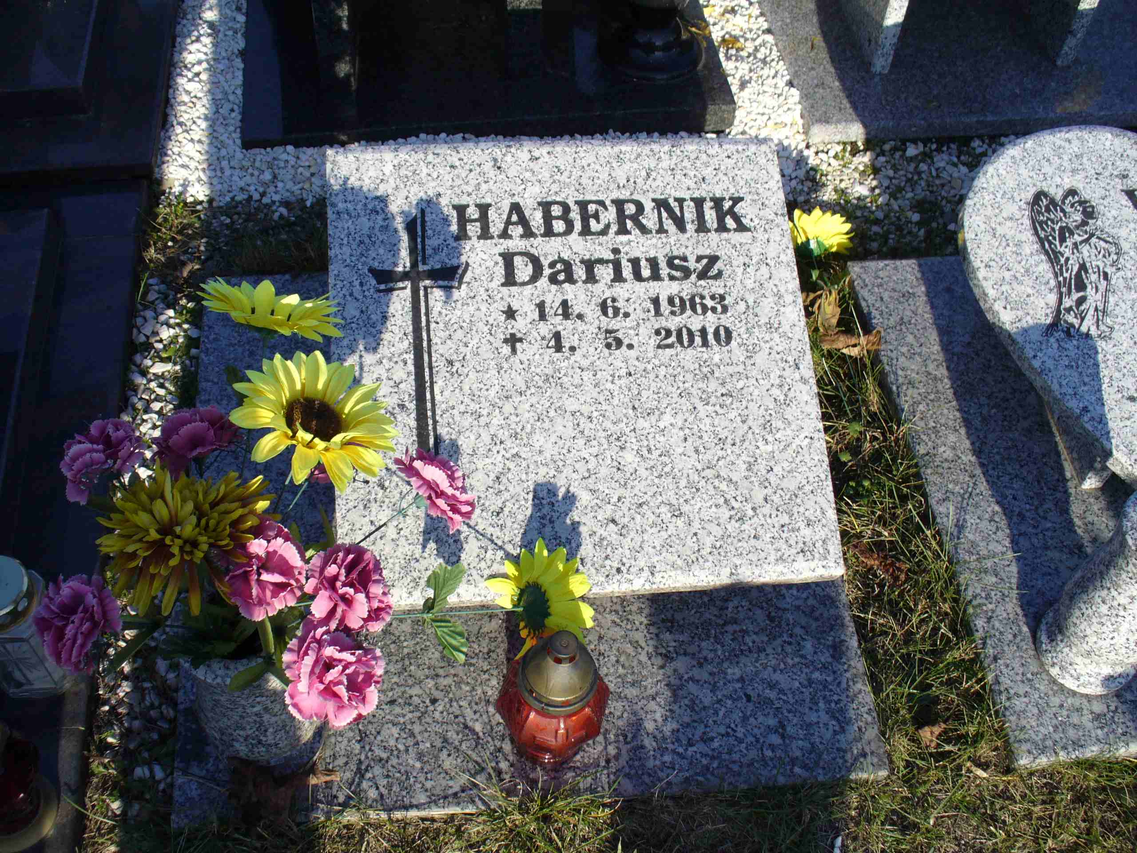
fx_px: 1215
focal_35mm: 37
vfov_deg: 38.7
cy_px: 426
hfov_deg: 50.1
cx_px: 568
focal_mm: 6.1
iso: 80
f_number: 5.6
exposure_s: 1/200
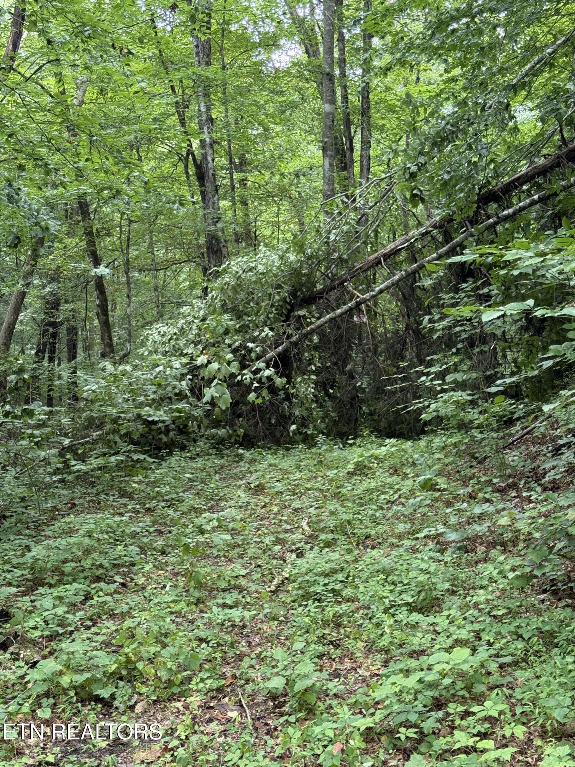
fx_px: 1063
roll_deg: +2.9
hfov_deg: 30.3
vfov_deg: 39.7
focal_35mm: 48
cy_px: 384
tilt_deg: +0.6
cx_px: 288
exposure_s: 1/60
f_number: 1.78
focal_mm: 6.76
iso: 125
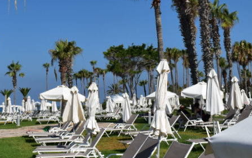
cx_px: 68
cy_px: 45
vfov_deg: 20.5
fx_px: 433
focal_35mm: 63
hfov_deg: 31.9
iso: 200
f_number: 11
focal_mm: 18
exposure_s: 1/500
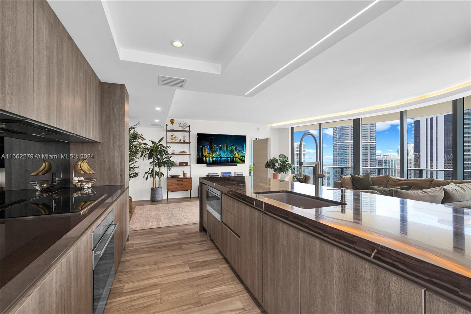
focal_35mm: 16
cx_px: 236
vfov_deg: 73.7
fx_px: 209
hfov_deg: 96.7
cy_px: 157
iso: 200
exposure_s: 1/13
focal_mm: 16
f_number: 8
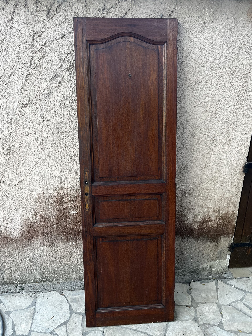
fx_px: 252
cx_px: 126
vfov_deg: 67.3
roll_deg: -1.2
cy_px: 168
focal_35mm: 26
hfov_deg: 53.1
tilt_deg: -19.4
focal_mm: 5.1
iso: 125
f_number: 1.6
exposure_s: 1/105
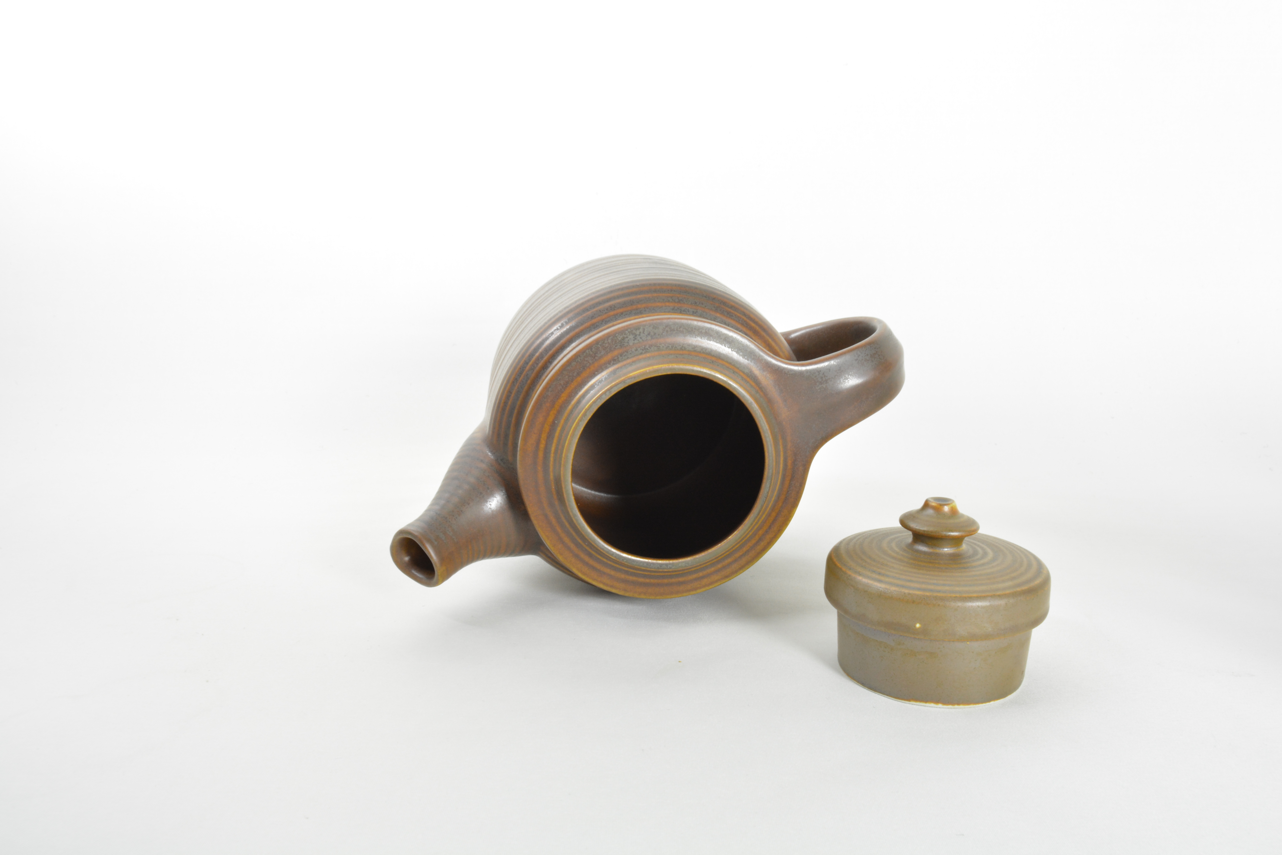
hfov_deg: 57.2
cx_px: 641
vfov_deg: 40.0
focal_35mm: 33
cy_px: 428
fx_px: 1175
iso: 400
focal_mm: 22
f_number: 19
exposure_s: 2
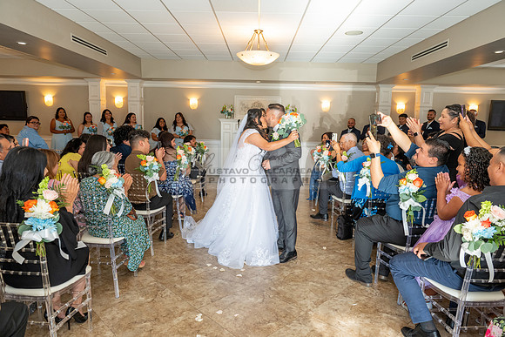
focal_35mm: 24
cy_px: 168
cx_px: 252
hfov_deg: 73.7
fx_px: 337
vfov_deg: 53.2
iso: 1250
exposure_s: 1/200
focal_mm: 24
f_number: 5
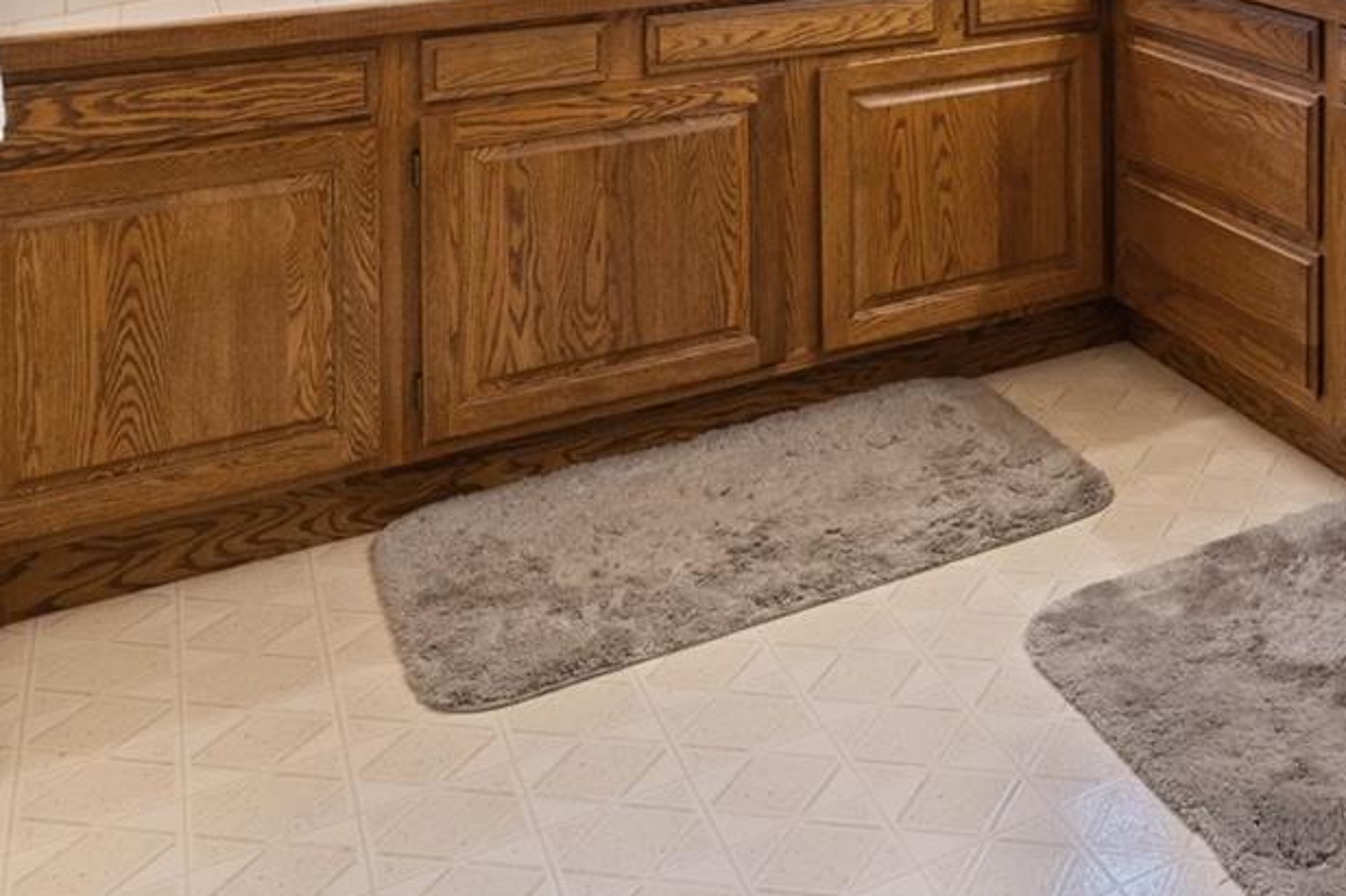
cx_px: 1418
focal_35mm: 44
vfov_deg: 25.9
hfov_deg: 38.2
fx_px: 1648
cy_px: -275
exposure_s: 1/13
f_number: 8
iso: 400
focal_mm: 11.2
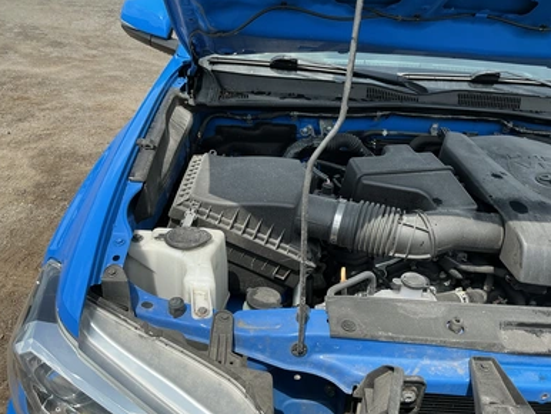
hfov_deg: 61.6
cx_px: 267
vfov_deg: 48.3
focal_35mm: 29
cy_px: 213
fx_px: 462
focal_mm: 3
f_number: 1.8
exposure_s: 1/929
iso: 25
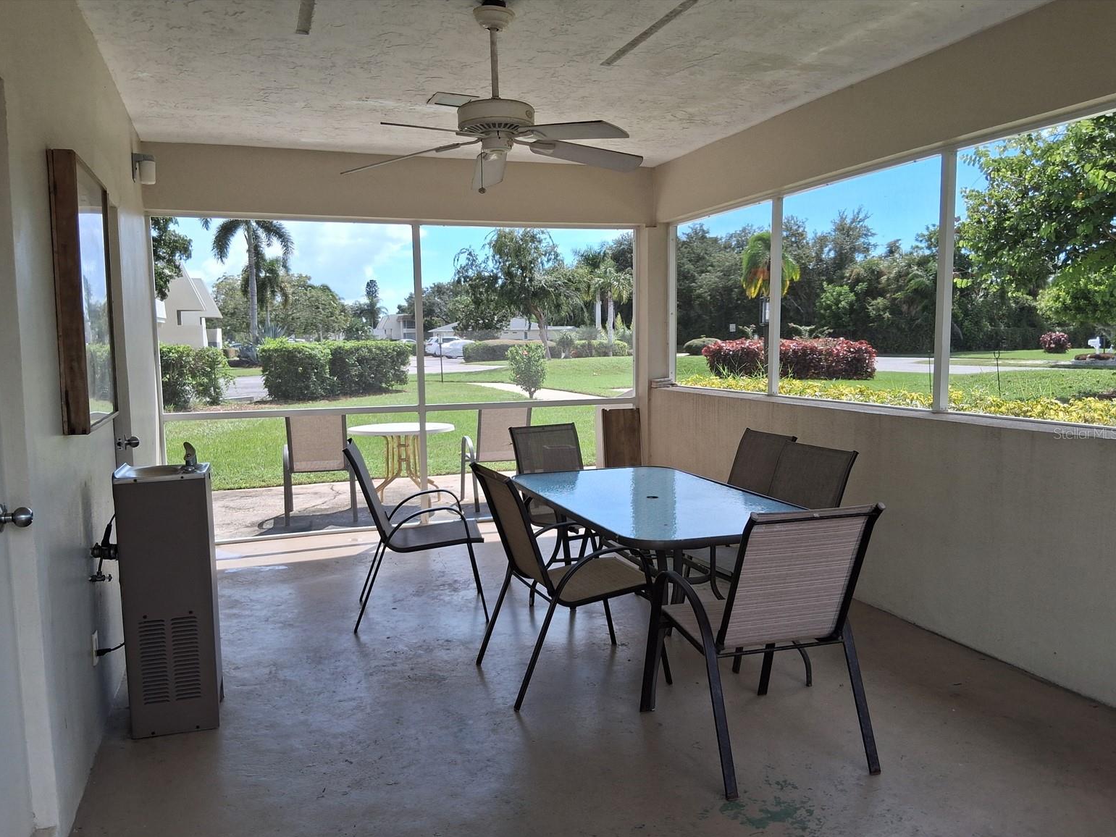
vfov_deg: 51.4
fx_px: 871
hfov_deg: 65.3
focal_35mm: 27
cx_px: 542
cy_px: 433
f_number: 1.8
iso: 25
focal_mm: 3.98
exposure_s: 1/272
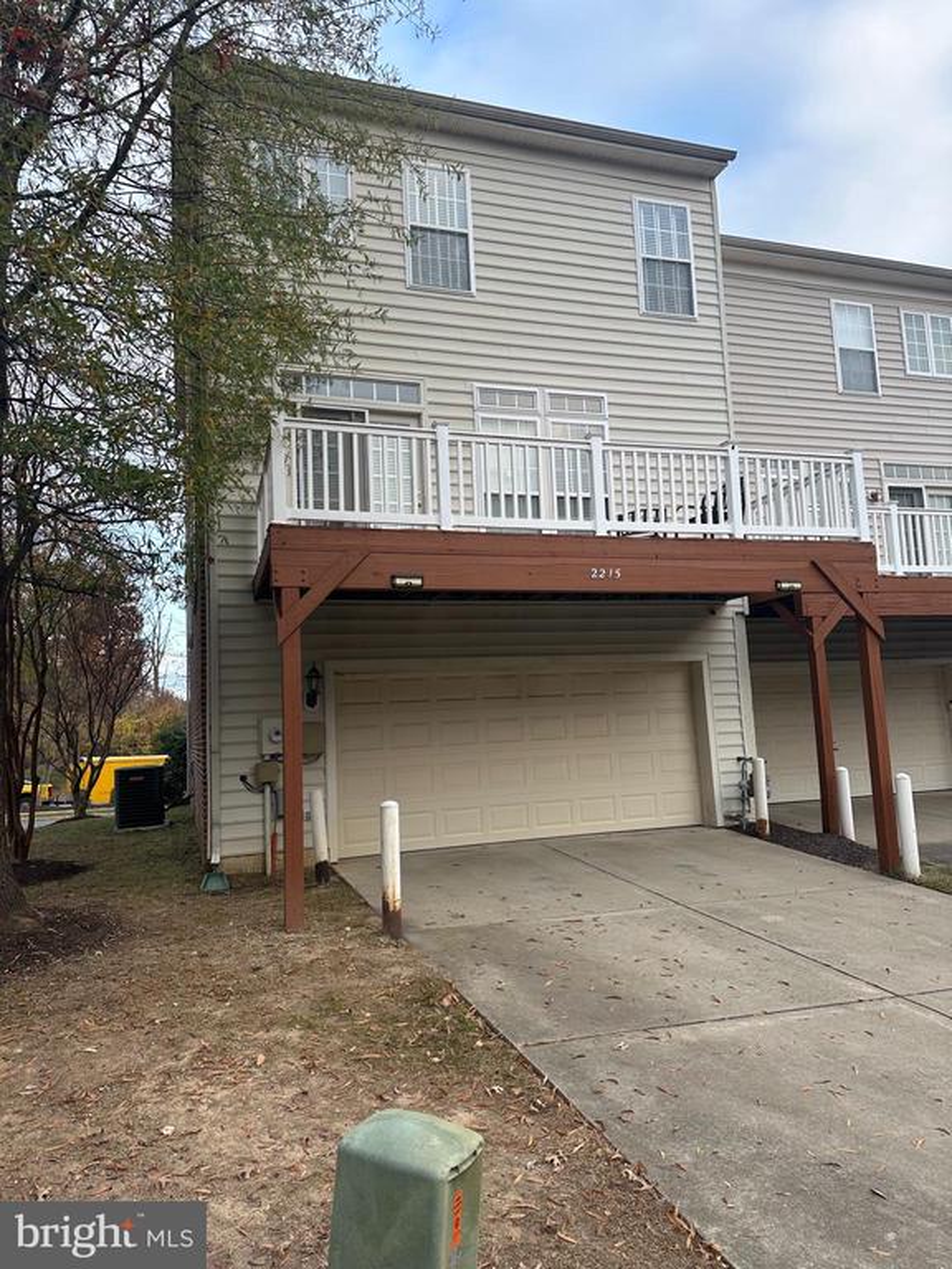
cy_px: 634
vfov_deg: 71.6
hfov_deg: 56.8
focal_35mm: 24
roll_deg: +1.8
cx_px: 476
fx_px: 880
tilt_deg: +6.5
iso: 80
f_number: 1.78
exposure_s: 1/356
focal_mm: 6.86
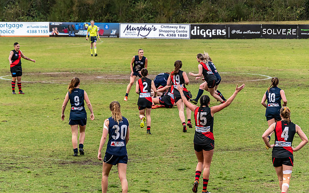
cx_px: 156
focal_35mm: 264
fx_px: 2223
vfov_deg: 5.0
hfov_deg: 8.0
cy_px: 94
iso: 800
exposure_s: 1/1600
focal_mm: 170
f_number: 6.3
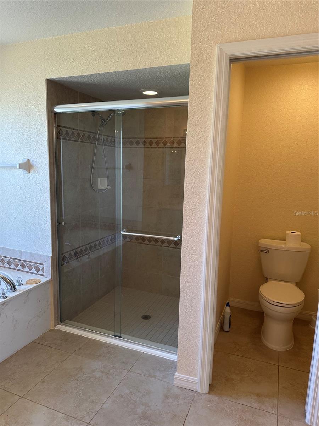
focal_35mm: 24
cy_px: 213
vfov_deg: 71.6
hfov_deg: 56.8
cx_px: 160
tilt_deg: -10.4
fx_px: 295
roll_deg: -3.1
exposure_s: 1/120
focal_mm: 6.86
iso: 125
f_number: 1.78
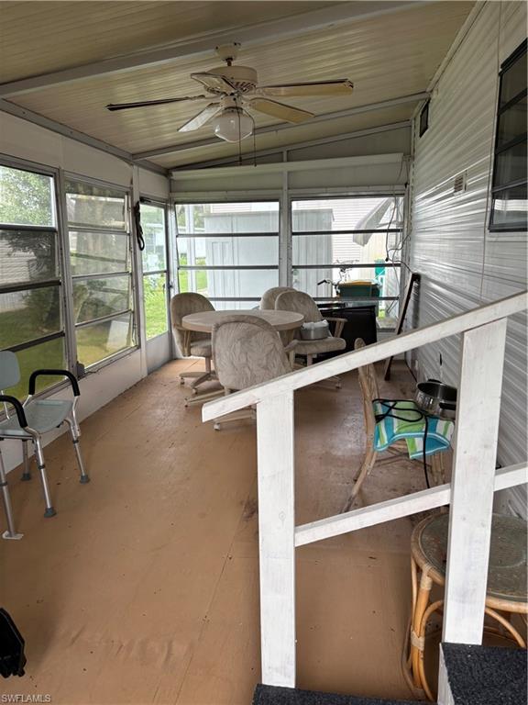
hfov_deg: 53.1
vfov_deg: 67.3
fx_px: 529
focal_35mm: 26
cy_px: 352
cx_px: 264
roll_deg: -0.1
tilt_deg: -10.6
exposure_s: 1/240
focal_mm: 5.96
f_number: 1.6
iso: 40
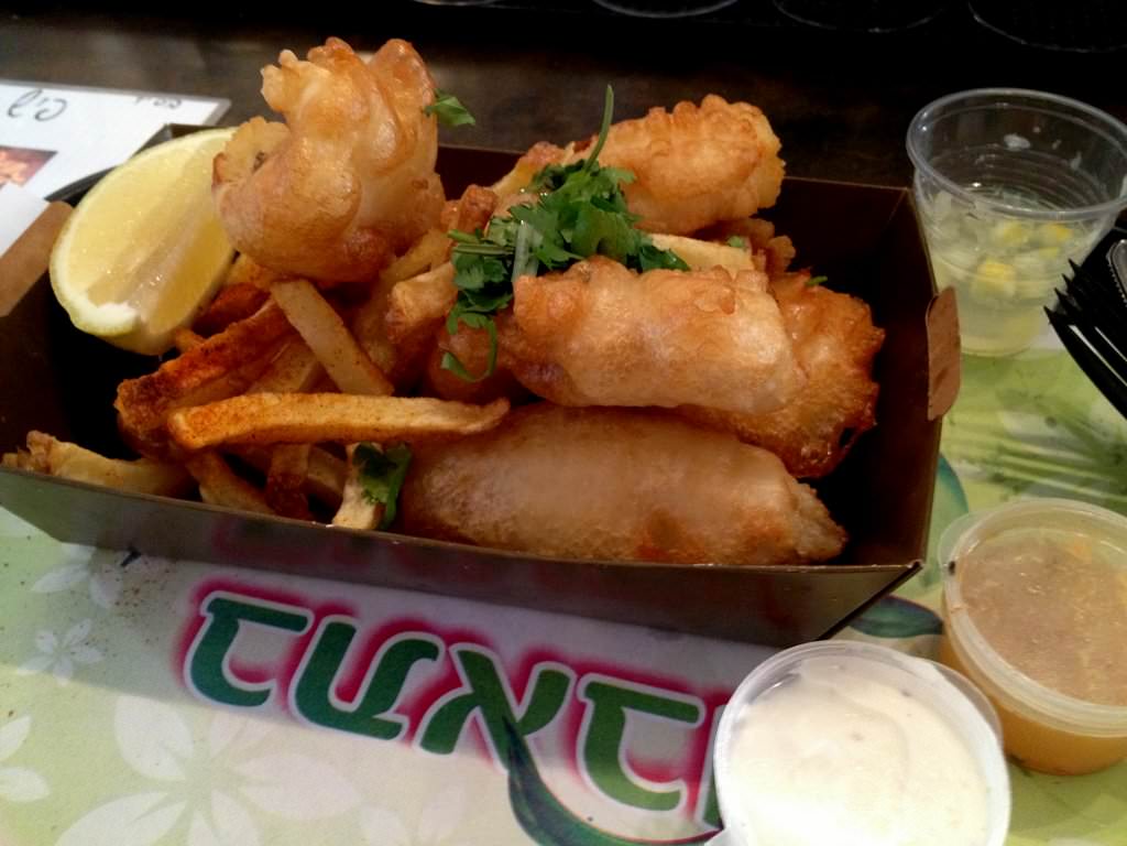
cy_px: 423
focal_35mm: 35
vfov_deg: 40.7
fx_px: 1140
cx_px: 564
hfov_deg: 52.6
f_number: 2.4
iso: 320
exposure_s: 1/20
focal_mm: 4.28
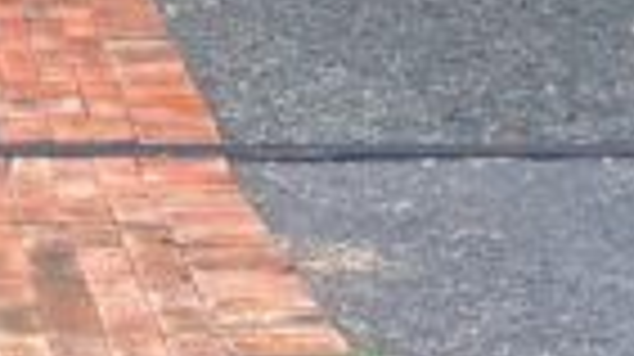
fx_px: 2704
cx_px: -193
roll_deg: -0.4
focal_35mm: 161
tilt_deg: +1.9
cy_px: -721
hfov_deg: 12.9
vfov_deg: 6.8
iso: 32
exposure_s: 1/969
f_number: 1.6
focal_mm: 5.1
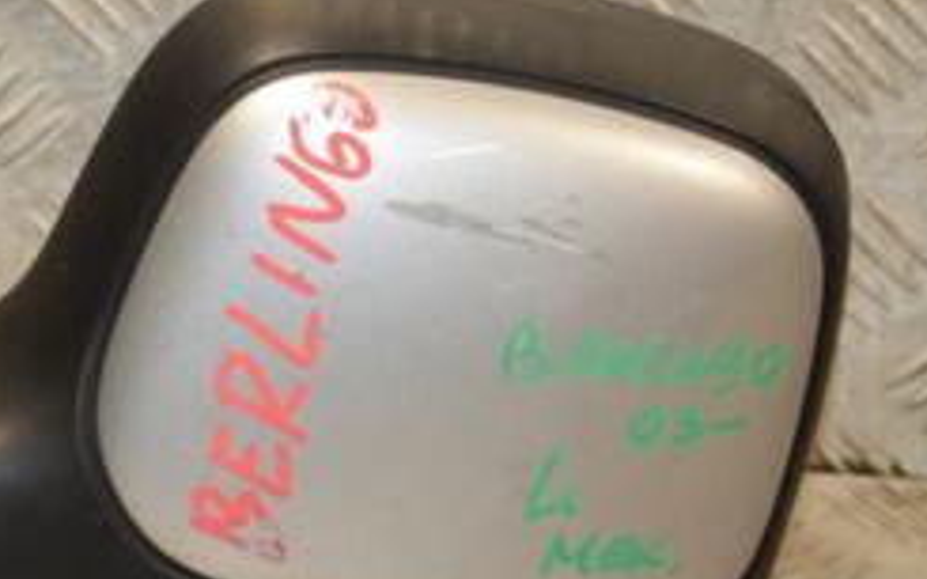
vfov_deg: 6.7
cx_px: 83
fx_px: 4925
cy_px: 405
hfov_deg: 10.7
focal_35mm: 195
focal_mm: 52
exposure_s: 1/160
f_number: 5
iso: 800
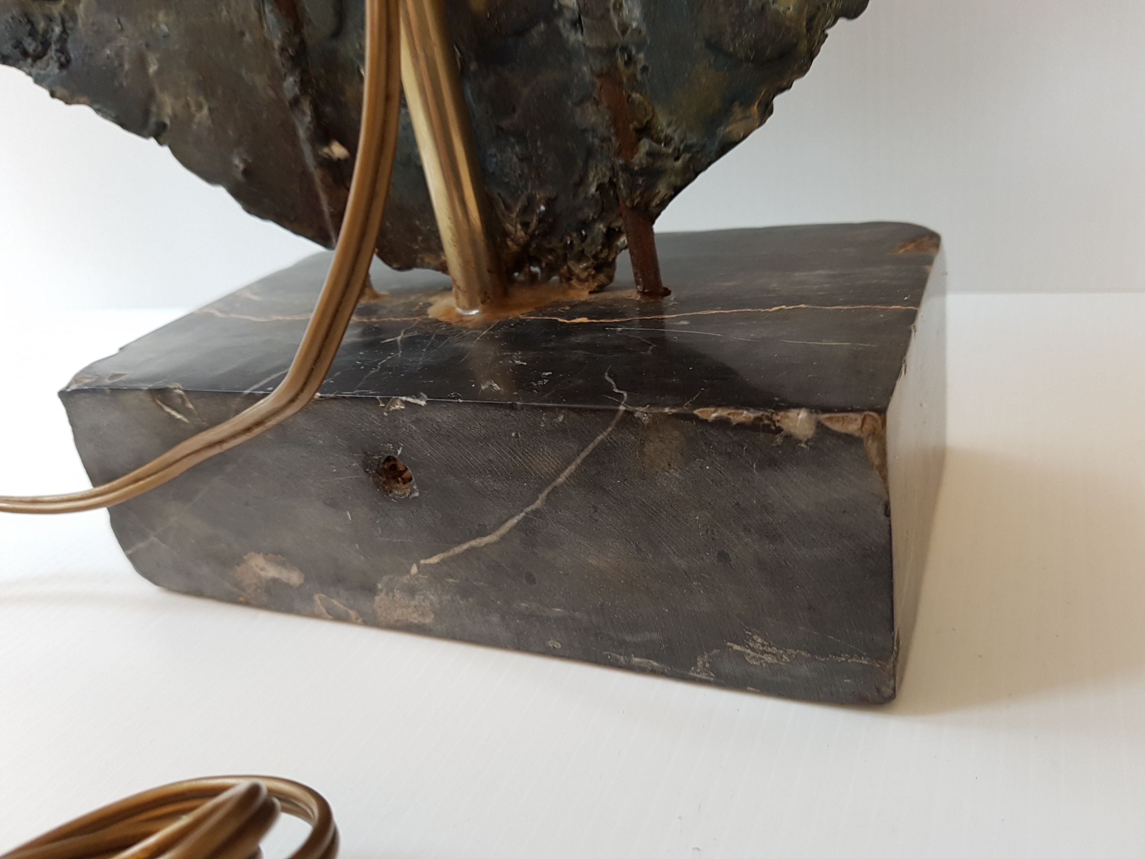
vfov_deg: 53.1
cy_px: 430
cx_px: 572
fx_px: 860
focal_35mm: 26
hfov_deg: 67.3
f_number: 1.7
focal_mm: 4.2
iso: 160
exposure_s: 1/50
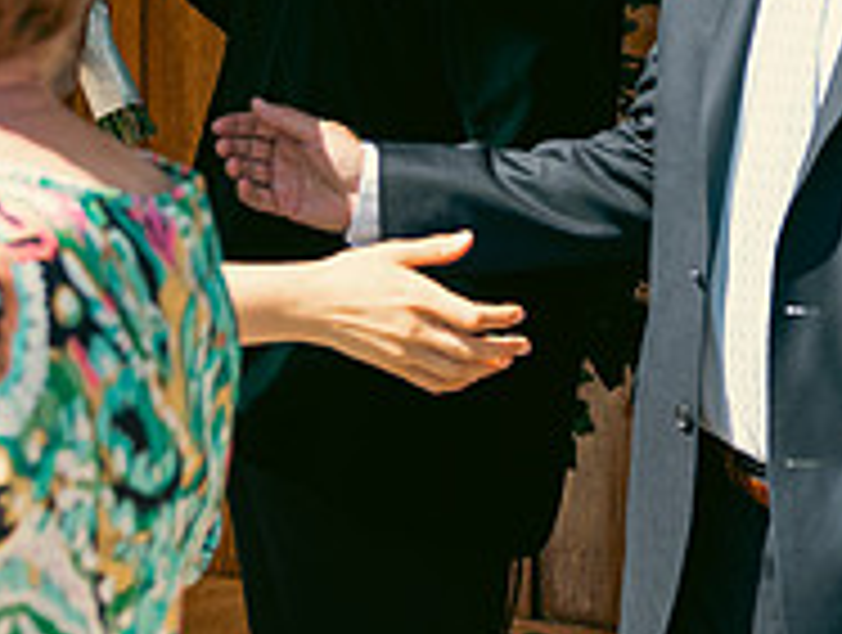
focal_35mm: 119
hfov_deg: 16.5
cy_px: -92
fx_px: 2900
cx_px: 522
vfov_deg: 12.3
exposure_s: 1/640
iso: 100
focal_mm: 40
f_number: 3.5
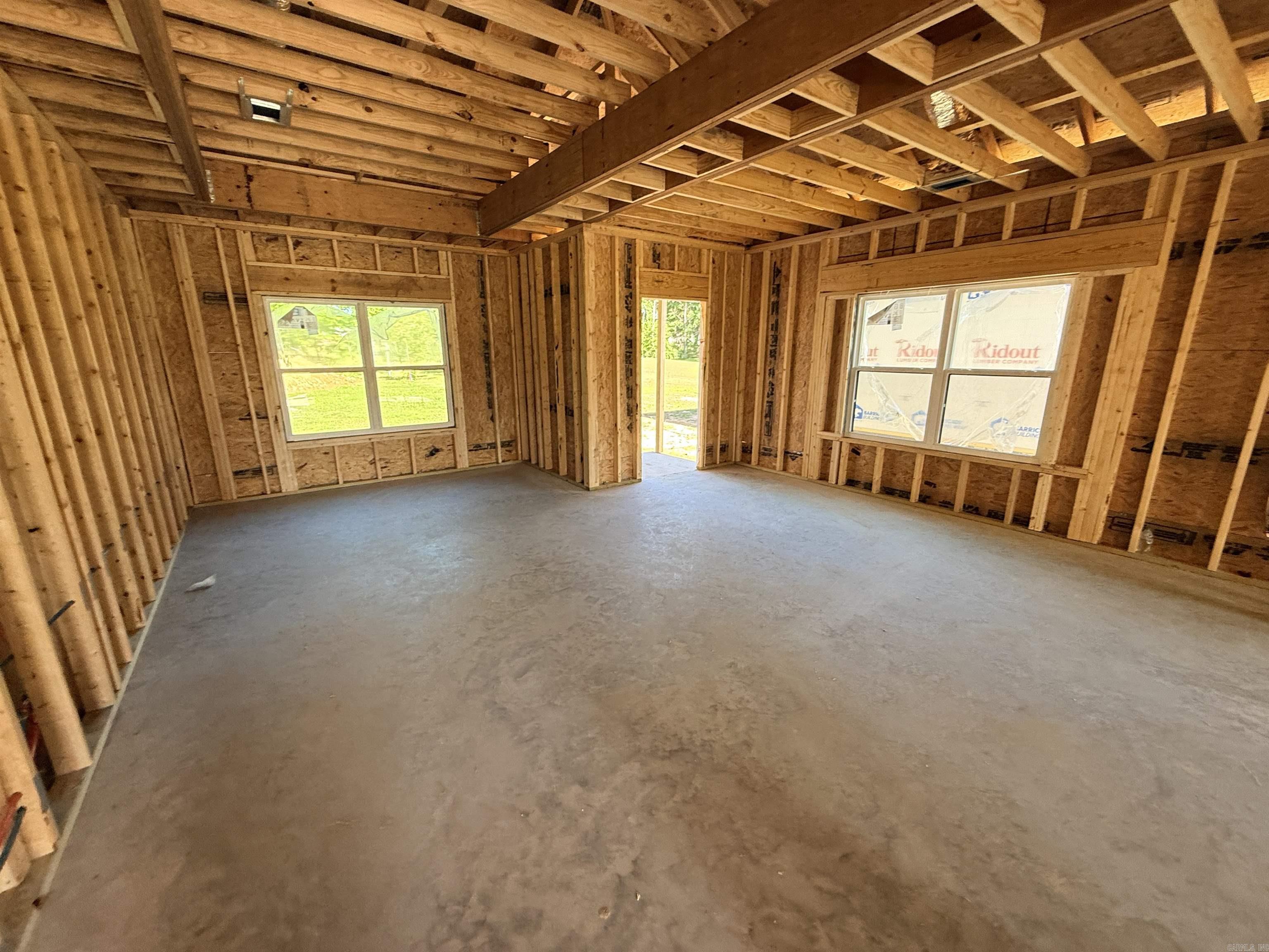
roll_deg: +0.6
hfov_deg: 102.1
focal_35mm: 14
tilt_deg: -14.1
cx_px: 634
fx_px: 513
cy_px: 476
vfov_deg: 85.7
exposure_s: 1/99
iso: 160
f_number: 2.2
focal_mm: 2.22
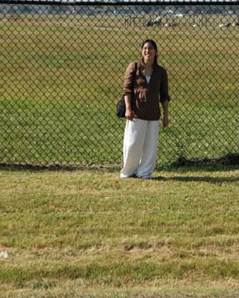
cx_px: 198
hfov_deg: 8.9
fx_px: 1537
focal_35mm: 174
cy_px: 144
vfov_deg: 11.1
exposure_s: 1/1600
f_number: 5
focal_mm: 78
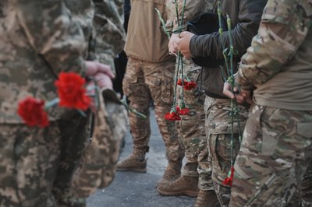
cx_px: 156
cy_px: 104
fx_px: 494
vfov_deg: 23.7
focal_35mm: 57
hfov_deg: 35.1
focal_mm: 57
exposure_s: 1/320
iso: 100
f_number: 3.5
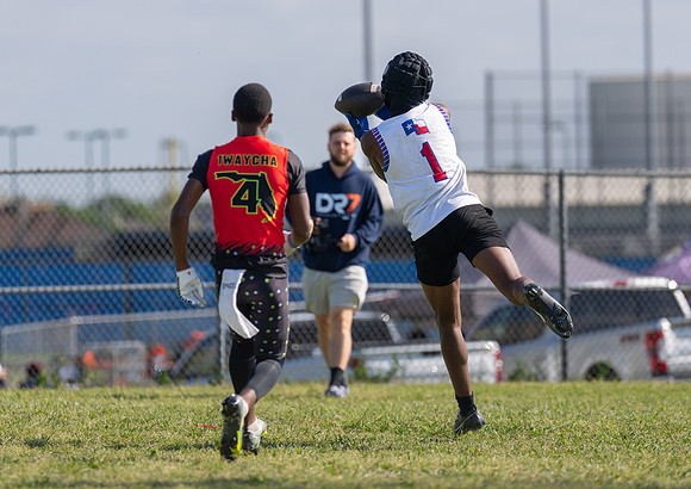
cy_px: 179
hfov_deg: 5.7
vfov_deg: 4.0
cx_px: 400
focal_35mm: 355
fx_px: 6942
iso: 100
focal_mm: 200
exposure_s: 1/4000
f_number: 2.8
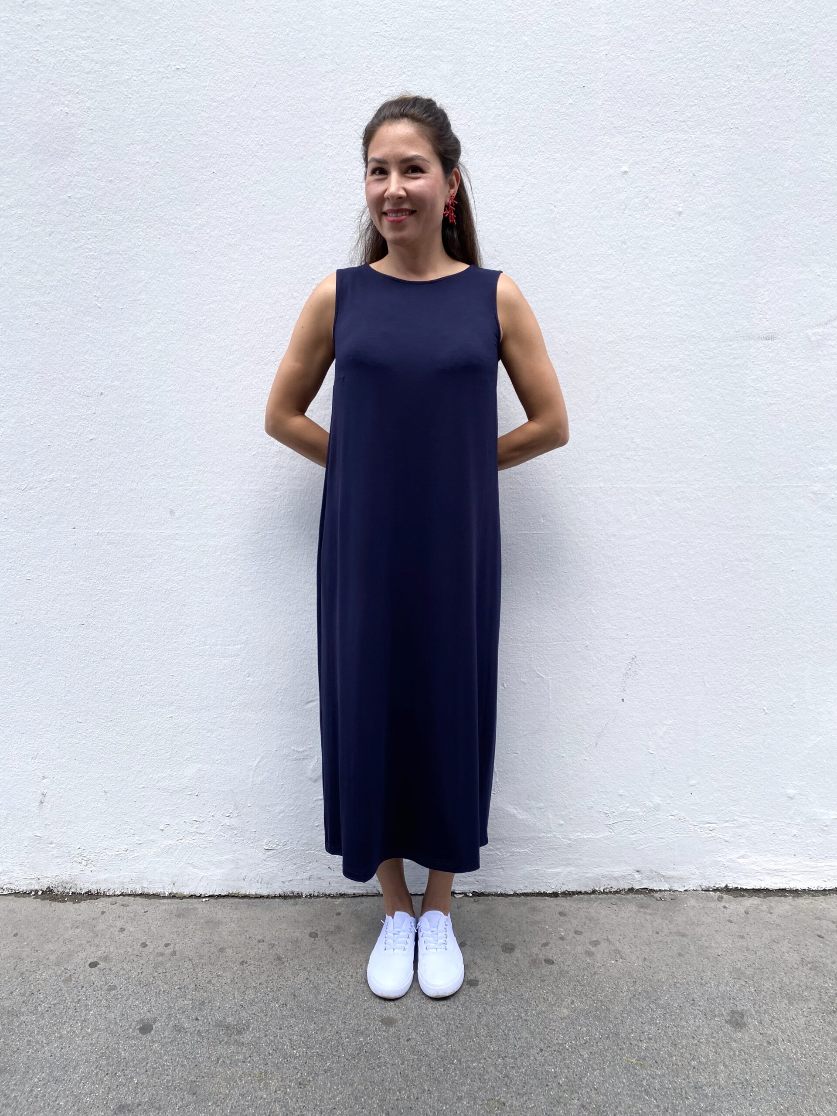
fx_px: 838
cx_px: 418
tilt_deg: -8.4
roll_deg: -0.1
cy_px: 558
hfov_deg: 53.1
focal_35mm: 26
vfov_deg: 67.3
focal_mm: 4.25
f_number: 1.8
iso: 32
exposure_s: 1/306
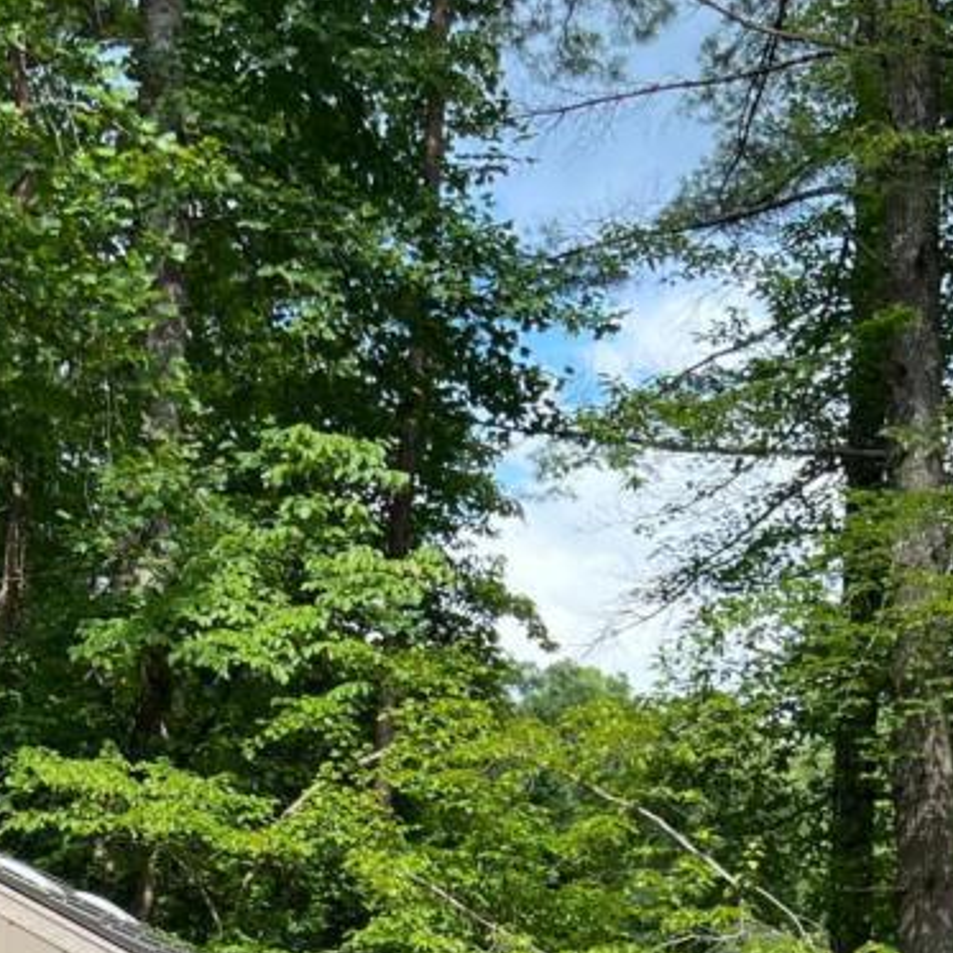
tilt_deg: -1.1
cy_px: 1142
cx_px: 107
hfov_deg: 22.8
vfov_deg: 21.7
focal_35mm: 74
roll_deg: -0.1
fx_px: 2305
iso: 50
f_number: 1.5
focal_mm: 5.7
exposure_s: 1/1412
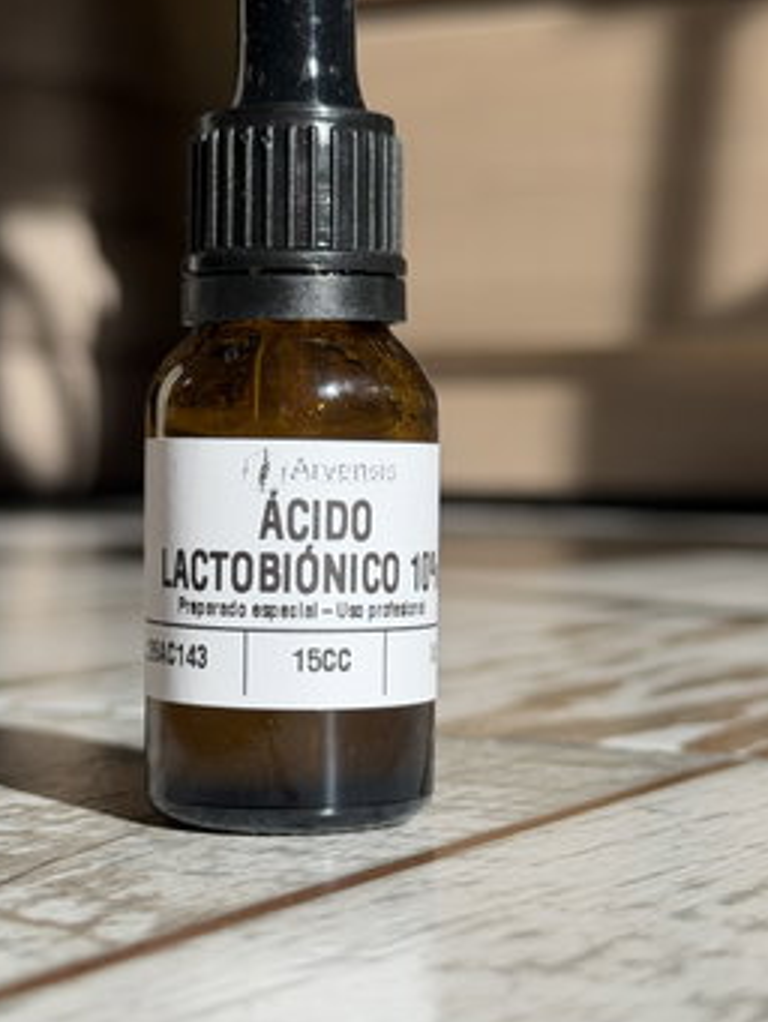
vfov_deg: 26.0
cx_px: 417
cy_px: 535
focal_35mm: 75
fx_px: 2217
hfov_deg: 19.6
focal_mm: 6.76
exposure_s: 1/4098
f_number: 1.78
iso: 64
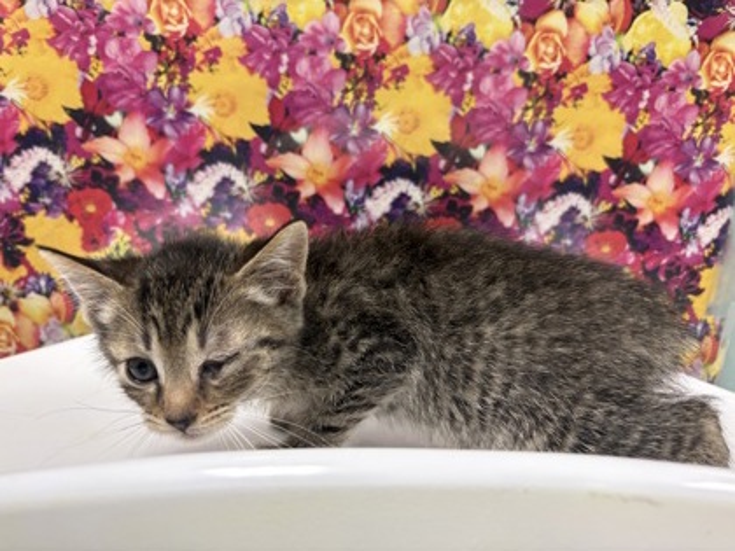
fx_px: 552
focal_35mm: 26
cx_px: 368
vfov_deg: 53.1
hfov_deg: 67.3
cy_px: 276
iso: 100
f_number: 1.6
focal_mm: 5.96
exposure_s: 1/60
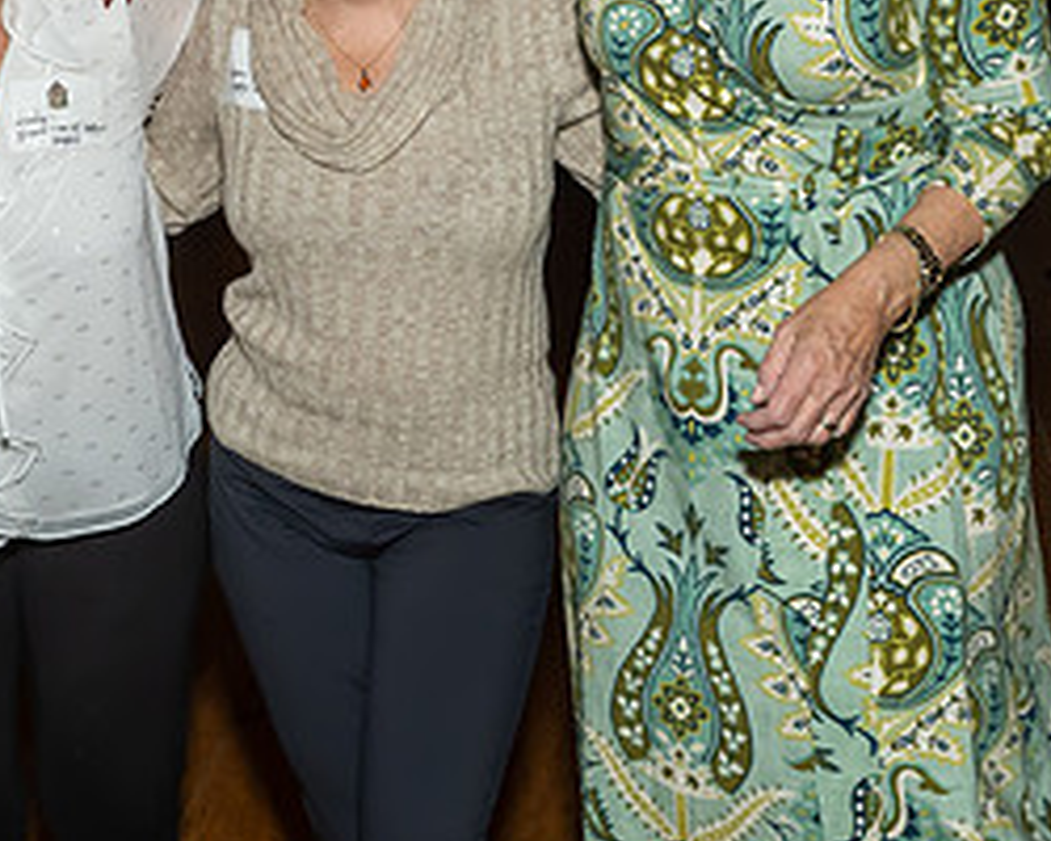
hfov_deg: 28.0
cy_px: 191
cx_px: 188
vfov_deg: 22.9
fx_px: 2053
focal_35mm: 66
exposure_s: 1/250
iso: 640
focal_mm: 17
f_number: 7.1
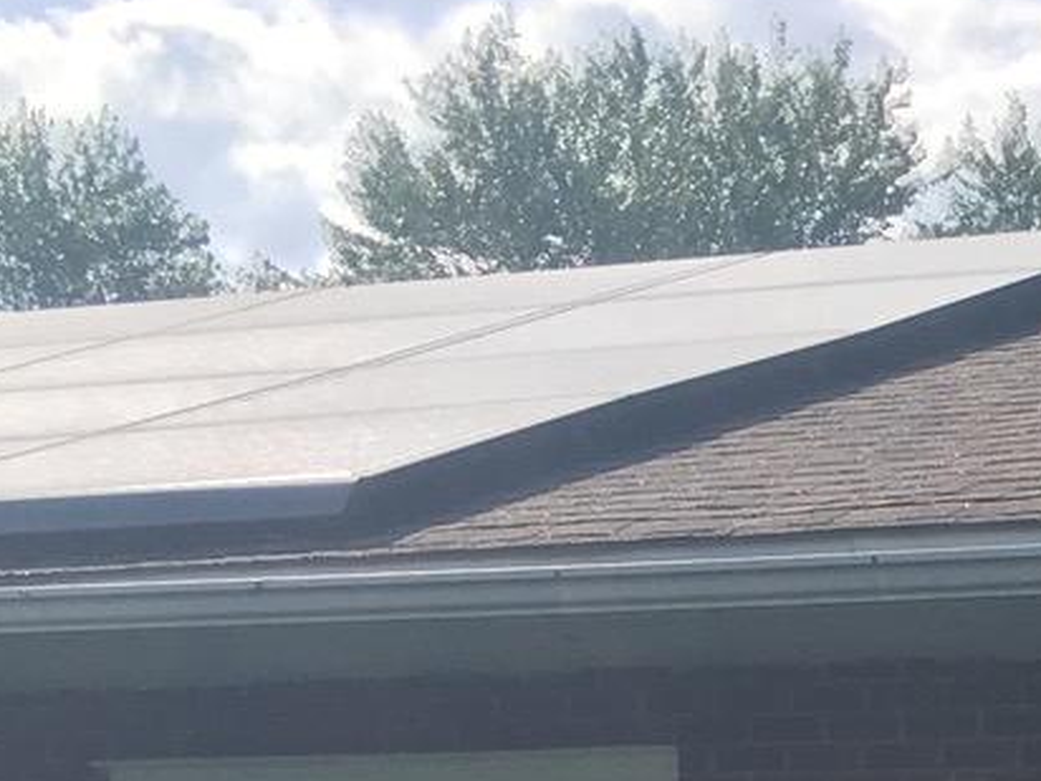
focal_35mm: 144
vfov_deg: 9.3
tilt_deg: -3.4
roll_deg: +0.5
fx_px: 4330
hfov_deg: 12.7
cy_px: 1822
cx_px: 1723
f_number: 2.2
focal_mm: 4.15
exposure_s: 1/1326
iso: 25
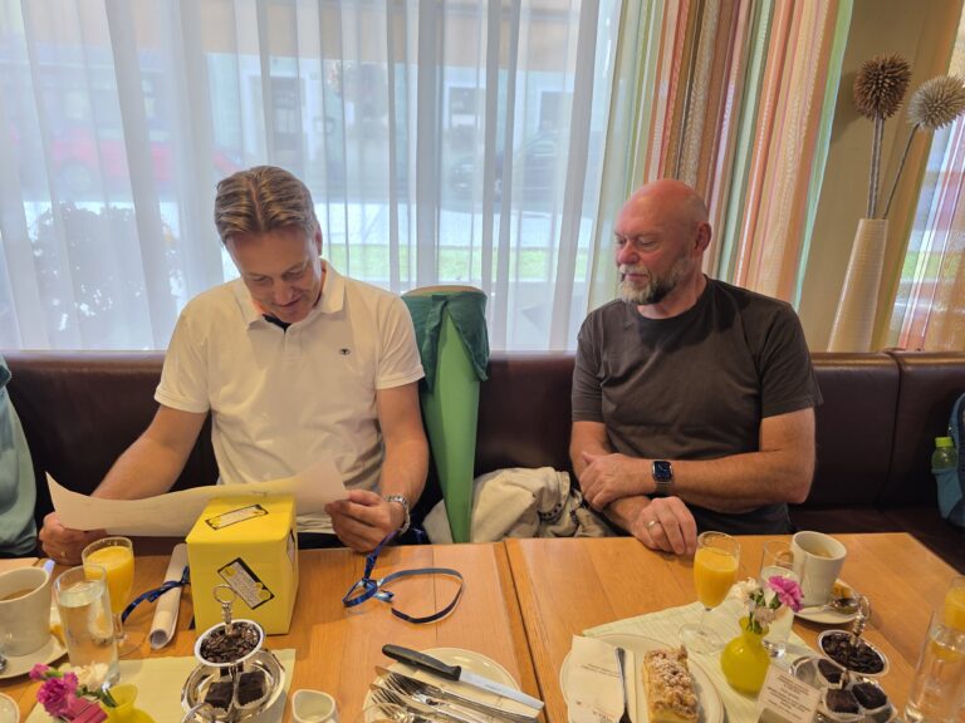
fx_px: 641
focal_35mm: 23
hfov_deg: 73.9
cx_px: 482
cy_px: 362
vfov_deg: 58.9
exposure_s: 1/100
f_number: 1.7
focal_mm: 6.3
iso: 80
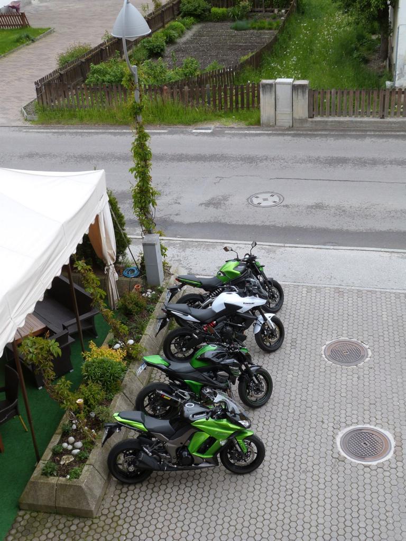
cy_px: 270
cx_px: 203
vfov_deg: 38.9
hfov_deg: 29.7
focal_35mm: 49
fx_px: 766
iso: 100
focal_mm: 8.7
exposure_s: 1/100
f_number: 4
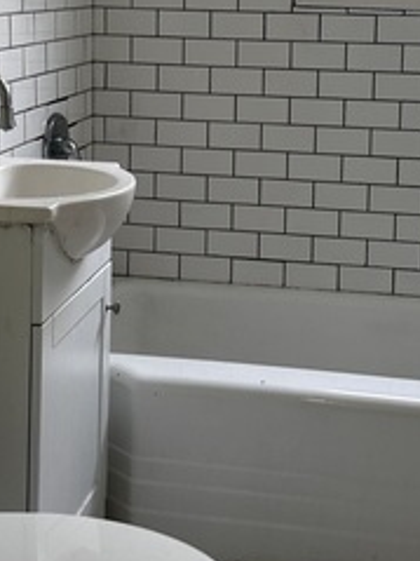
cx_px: 249
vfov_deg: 28.2
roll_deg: -1.6
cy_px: 93
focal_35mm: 67
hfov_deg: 21.9
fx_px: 1085
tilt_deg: -7.3
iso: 125
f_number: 1.78
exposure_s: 1/60
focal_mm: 6.86
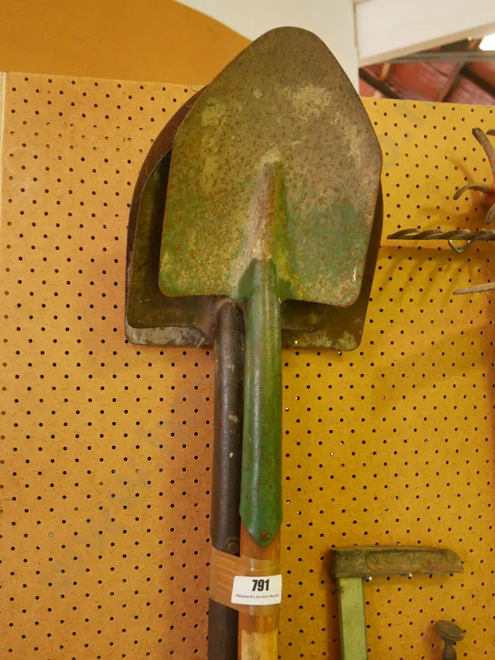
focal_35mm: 32
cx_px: 248
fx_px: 610
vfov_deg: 56.8
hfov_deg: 44.2
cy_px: 330
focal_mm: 16
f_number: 4
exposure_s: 1/30
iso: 3200
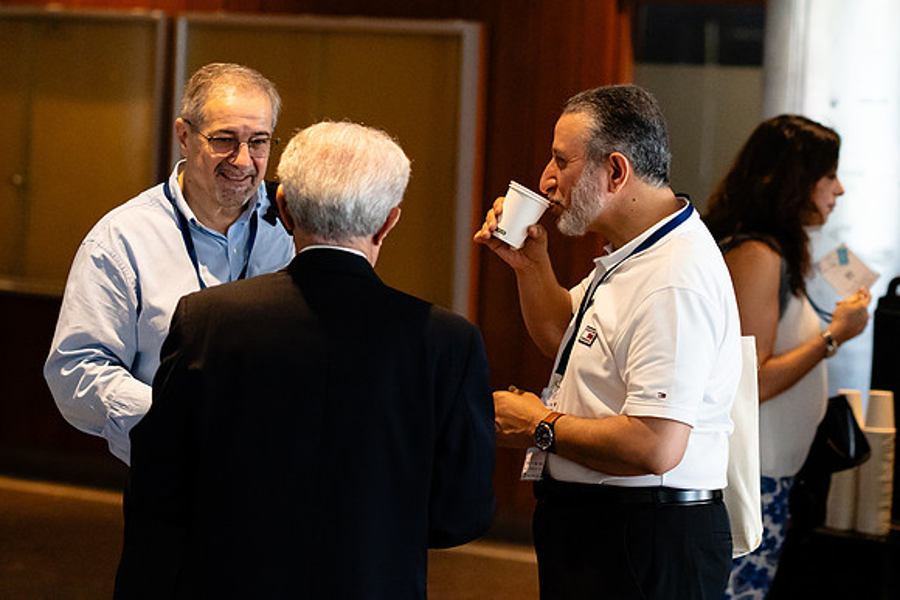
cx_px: 366
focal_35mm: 151
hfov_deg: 13.6
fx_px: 3768
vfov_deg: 9.1
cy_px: 244
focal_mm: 85
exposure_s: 1/400
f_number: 2.8
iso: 3200
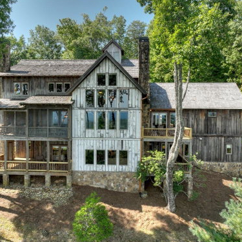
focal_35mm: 29
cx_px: 104
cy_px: 121
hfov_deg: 55.4
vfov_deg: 55.6
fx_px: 229
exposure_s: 1/1000
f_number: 2.8
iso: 220
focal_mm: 12.3
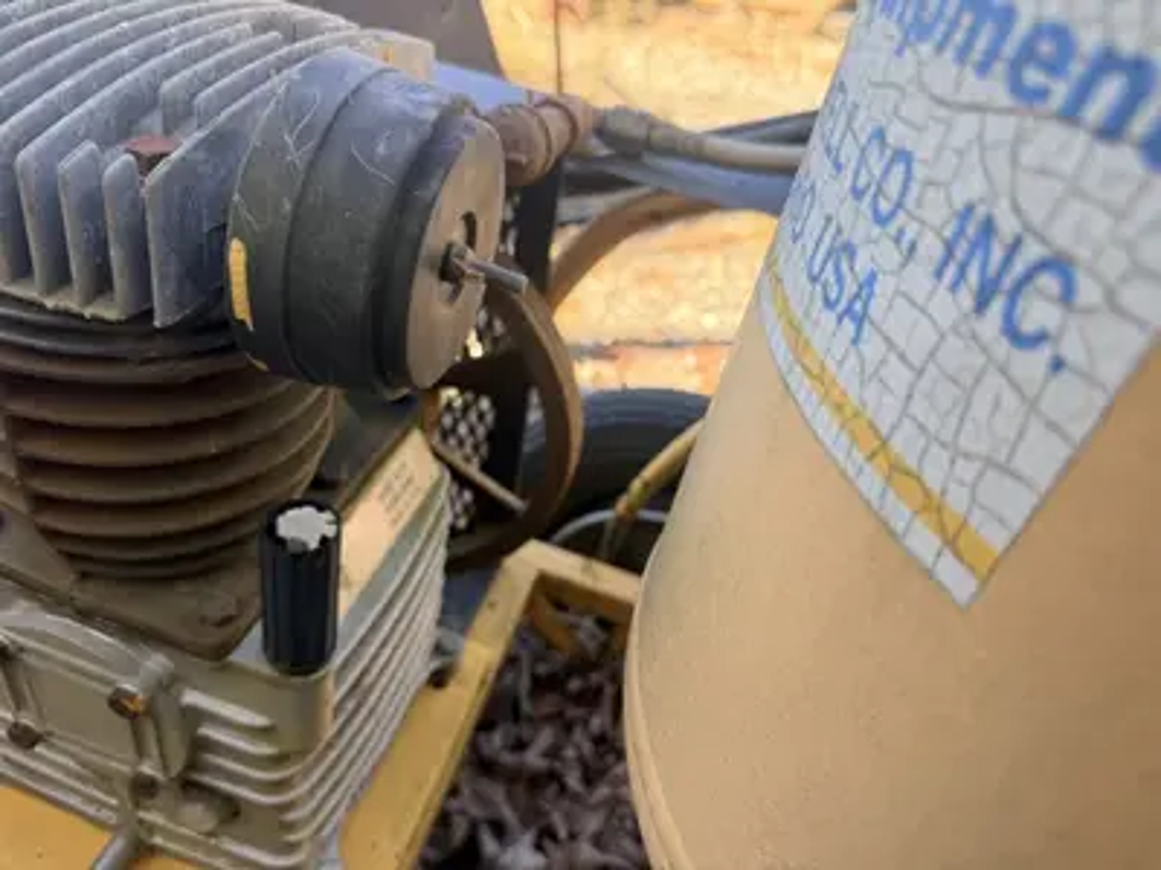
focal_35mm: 24
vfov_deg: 56.8
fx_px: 805
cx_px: 580
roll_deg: -1.9
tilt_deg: -36.0
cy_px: 435
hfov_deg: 71.6
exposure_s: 1/261
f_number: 1.78
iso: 80
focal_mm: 6.76
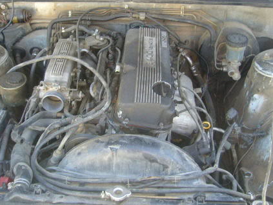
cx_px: 119
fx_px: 418
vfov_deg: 27.4
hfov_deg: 36.1
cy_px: 72
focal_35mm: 53
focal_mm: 5.8
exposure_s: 1/30
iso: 100
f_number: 2.8
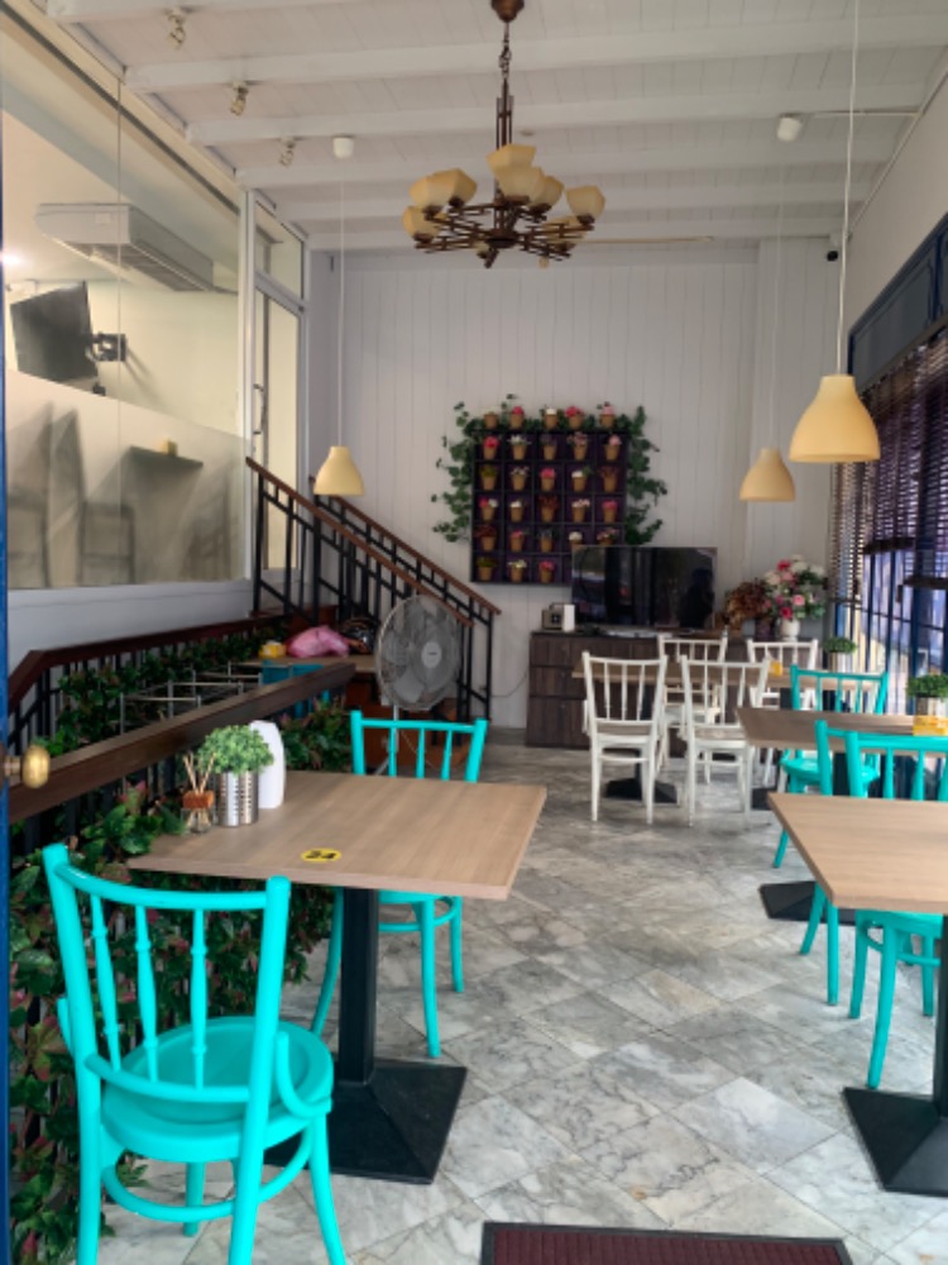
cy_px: 632
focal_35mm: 26
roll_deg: -2.4
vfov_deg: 67.3
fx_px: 949
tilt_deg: -3.4
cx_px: 474
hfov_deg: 53.1
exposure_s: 1/60
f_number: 1.8
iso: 125
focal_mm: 4.25
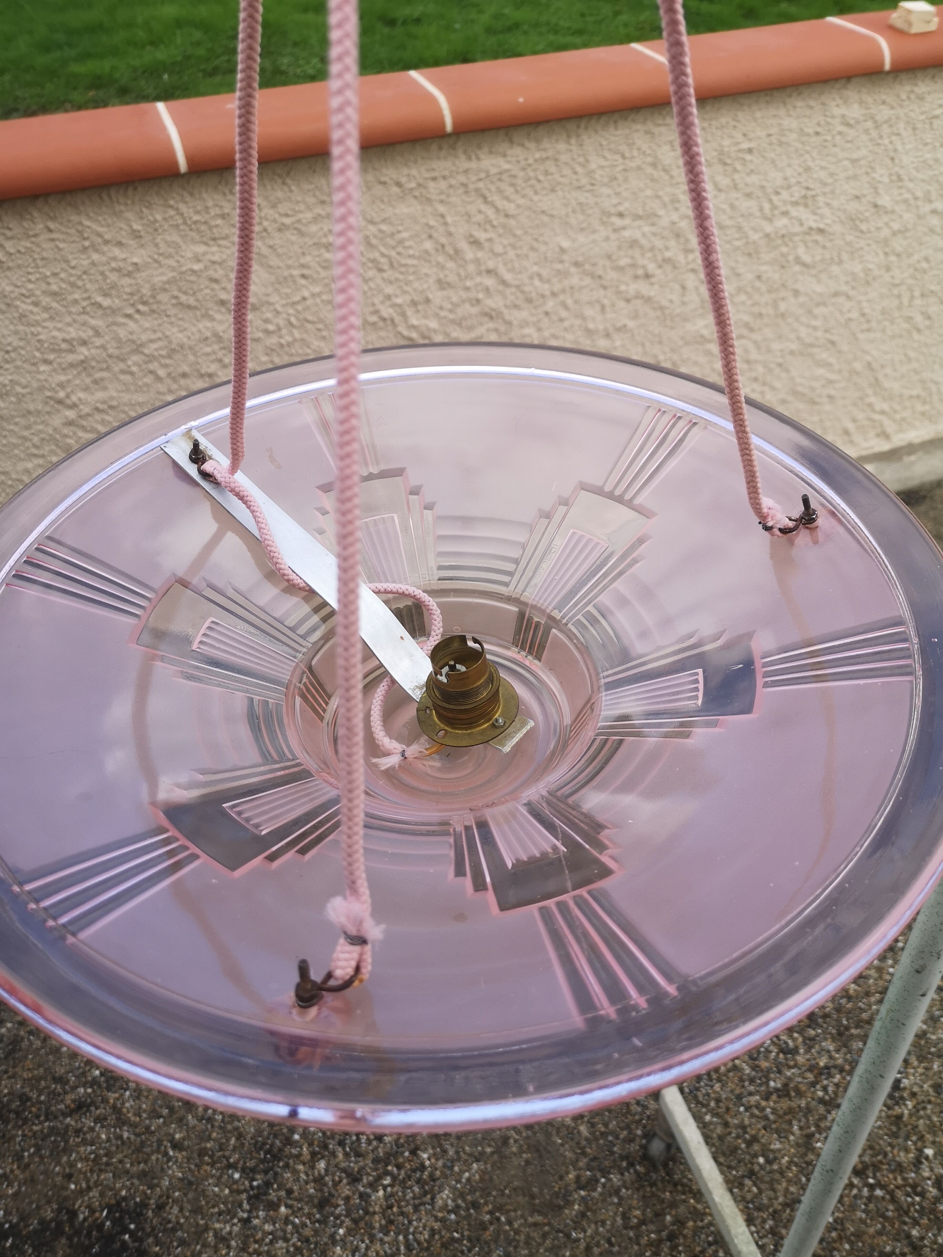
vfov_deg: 65.3
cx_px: 472
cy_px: 628
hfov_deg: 51.4
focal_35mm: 27
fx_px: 981
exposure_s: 1/309
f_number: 1.8
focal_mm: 5.58
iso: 50
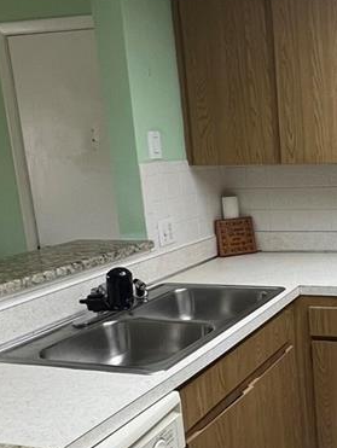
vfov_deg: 44.6
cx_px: 383
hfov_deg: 30.3
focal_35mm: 42
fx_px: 544
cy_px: 262
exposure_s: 1/60
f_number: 1.8
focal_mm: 1.57
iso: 160
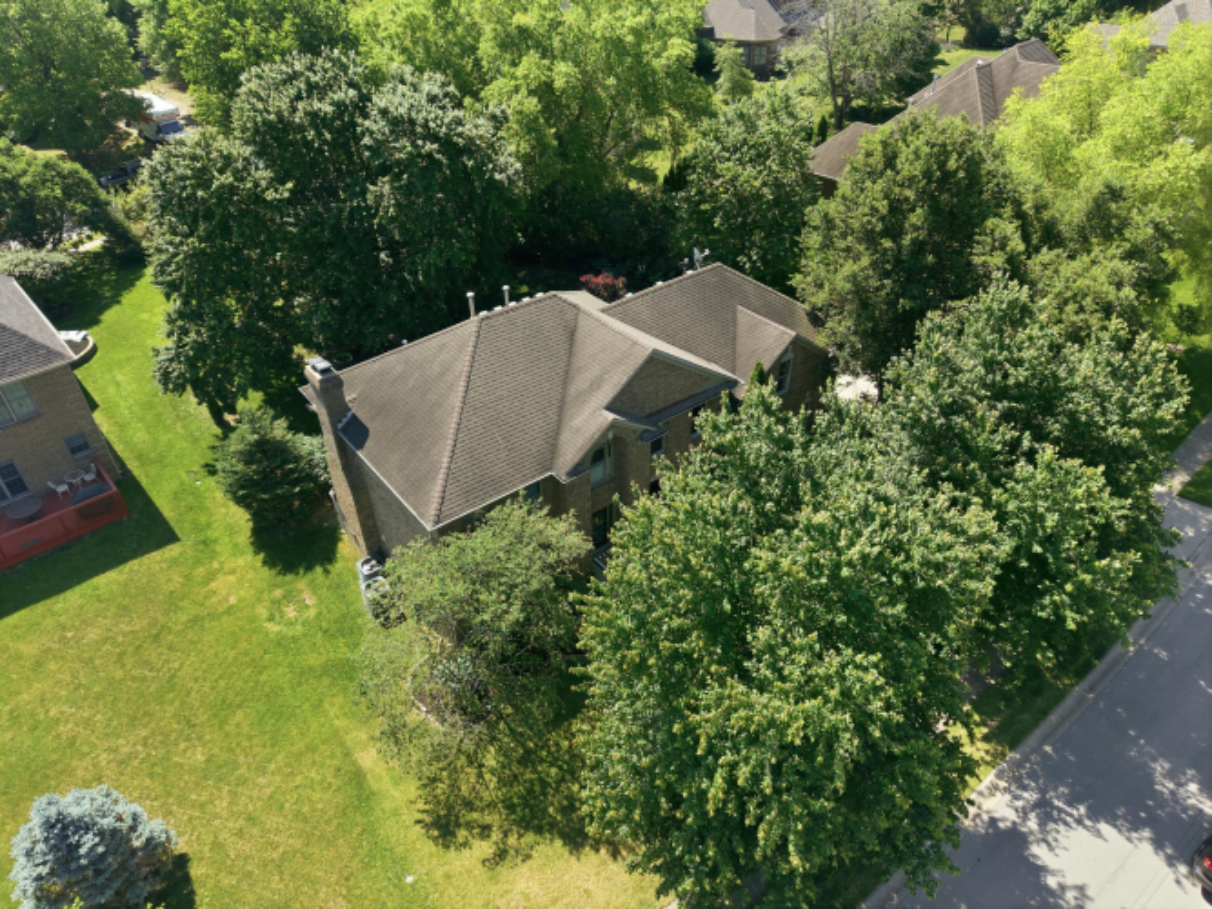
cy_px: 454
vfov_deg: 56.8
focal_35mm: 24
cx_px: 606
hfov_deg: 71.6
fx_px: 840
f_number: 1.8
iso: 160
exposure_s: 1/1250
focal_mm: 8.7
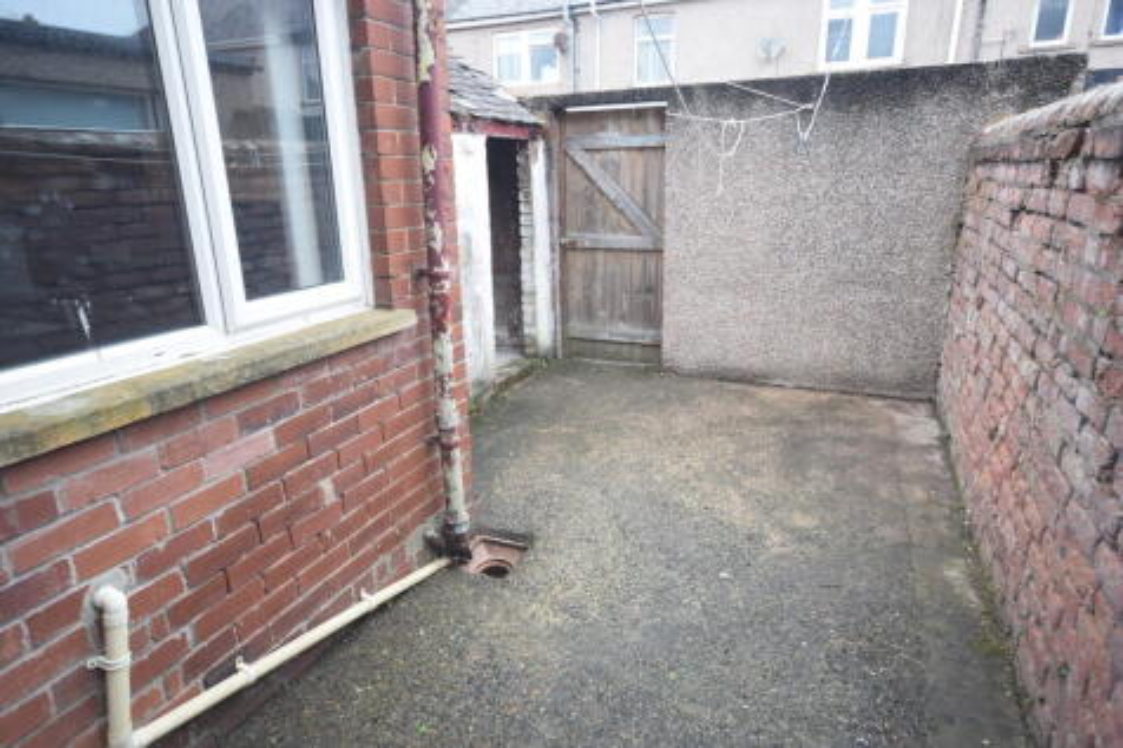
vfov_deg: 59.5
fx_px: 655
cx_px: 562
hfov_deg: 81.2
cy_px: 374
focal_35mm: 21
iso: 400
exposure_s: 1/100
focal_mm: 14
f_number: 5
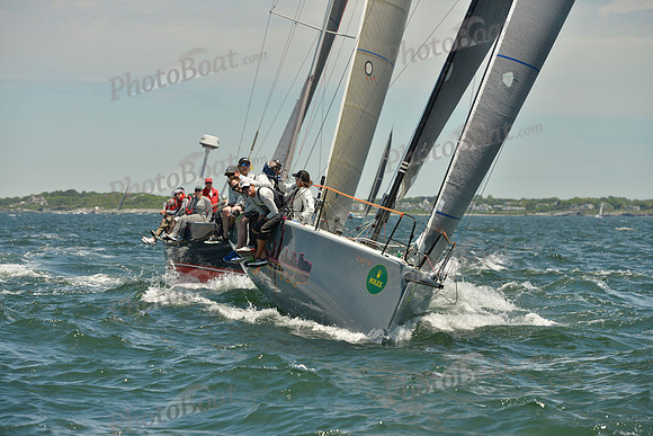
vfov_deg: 8.9
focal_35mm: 155
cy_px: 218
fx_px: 2812
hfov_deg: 13.2
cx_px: 326
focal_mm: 155
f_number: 8
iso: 280
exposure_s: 1/1600
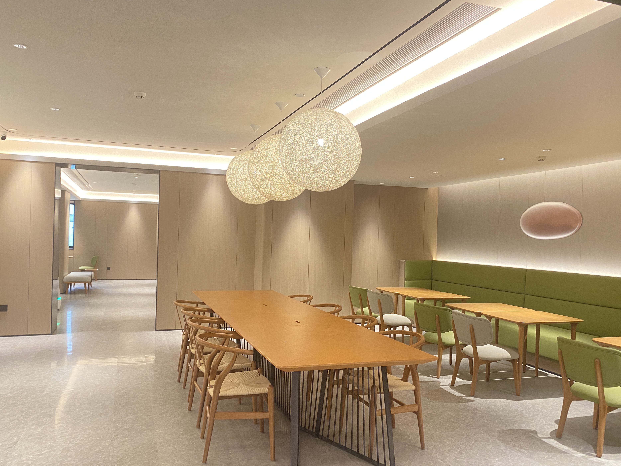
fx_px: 502
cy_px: 244
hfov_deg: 63.4
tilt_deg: -0.4
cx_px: 306
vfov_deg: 49.7
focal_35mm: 28
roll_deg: -1.8
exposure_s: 1/50
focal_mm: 4.25
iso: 250
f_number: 1.8
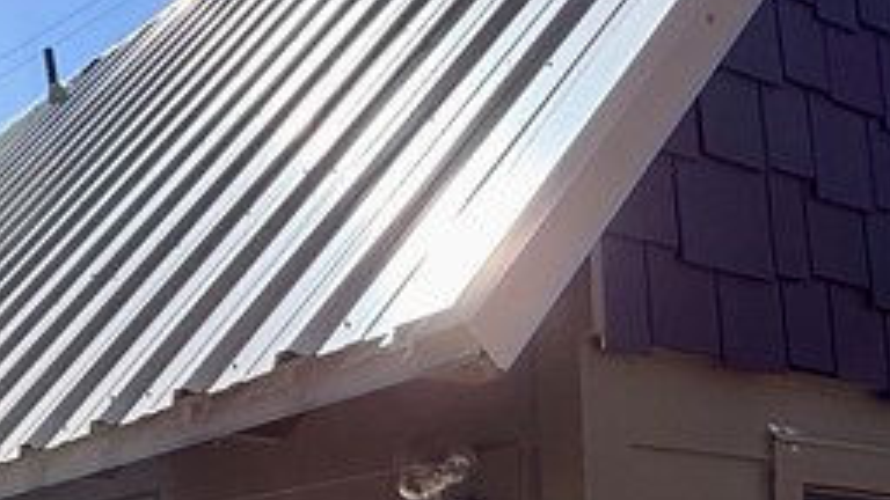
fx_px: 1440
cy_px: 622
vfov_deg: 18.5
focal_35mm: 61
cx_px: 97
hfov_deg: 32.7
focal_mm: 2.22
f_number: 2.2
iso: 40
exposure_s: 1/770
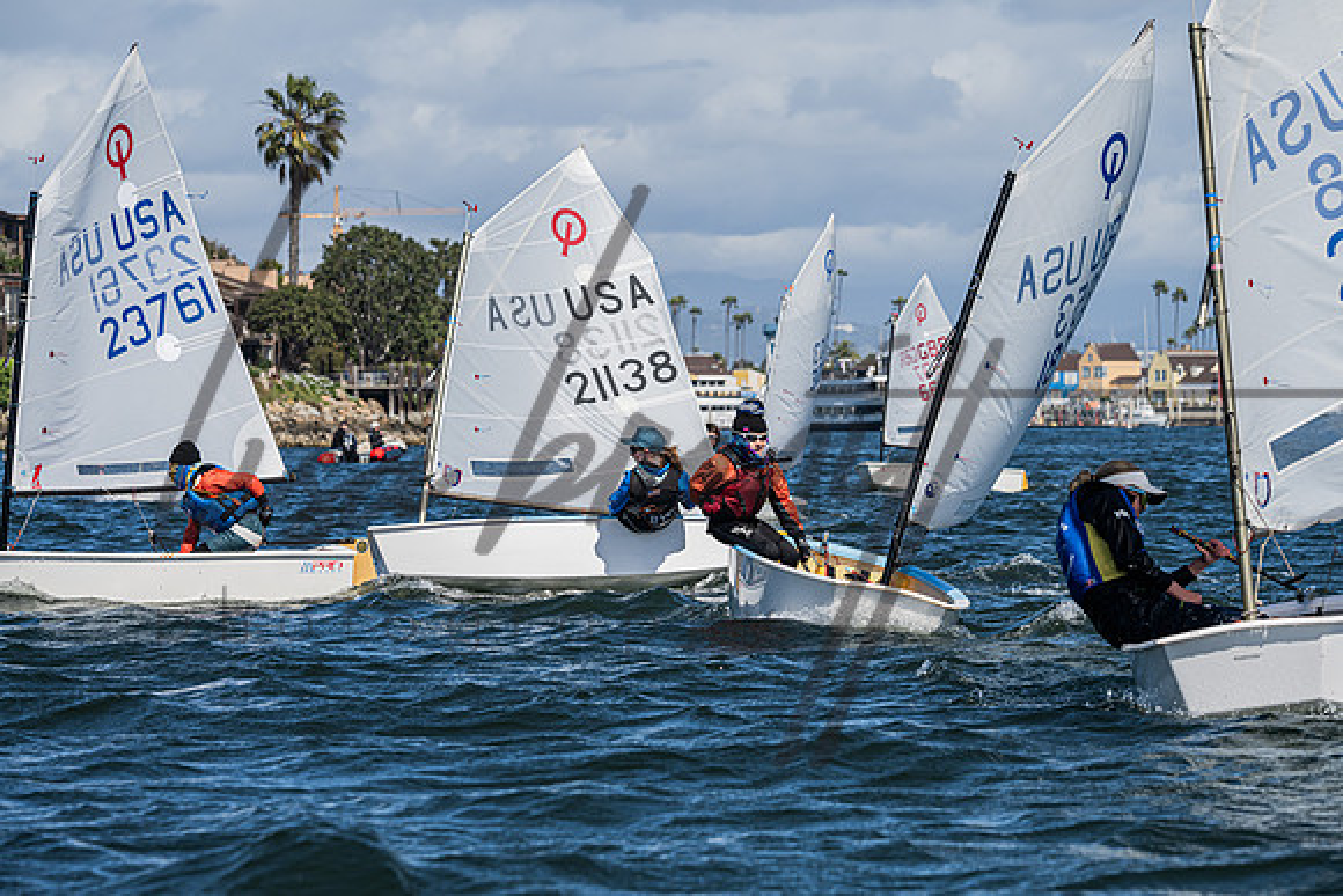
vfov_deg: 8.1
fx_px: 6343
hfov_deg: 12.1
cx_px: 672
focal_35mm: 170
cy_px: 448
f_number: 9
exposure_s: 1/1250
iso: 320
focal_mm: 170
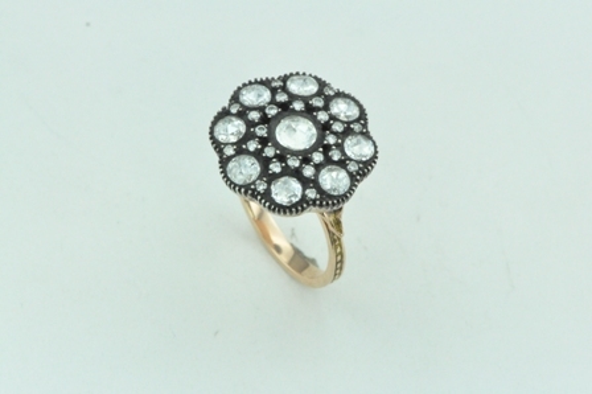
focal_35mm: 158
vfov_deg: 8.7
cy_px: 197
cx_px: 296
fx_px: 2588
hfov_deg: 13.0
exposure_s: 1/200
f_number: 22
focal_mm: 105
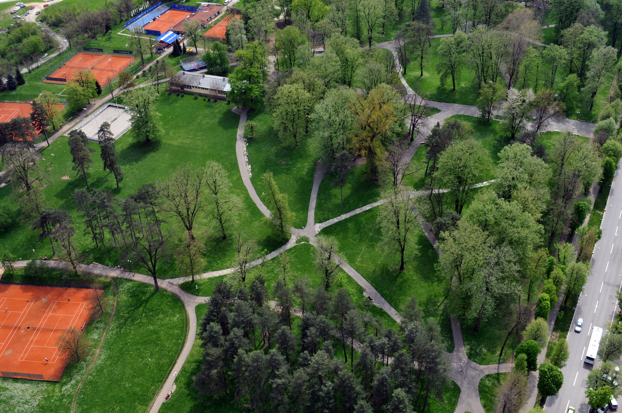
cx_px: 311
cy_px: 206
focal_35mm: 39
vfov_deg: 34.1
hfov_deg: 49.6
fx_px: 673
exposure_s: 1/250
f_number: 8
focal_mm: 26
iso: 200
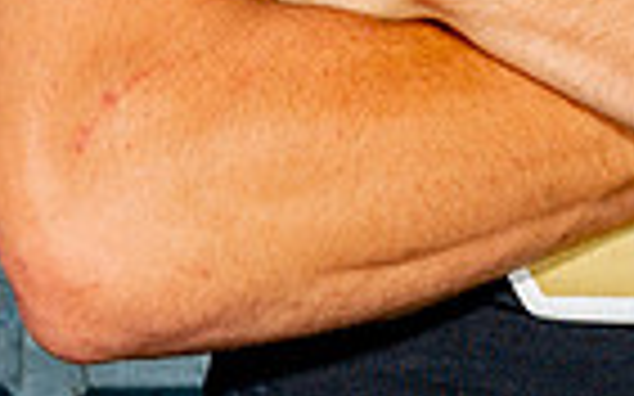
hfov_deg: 7.5
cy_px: -482
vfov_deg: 4.6
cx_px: 651
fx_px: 4802
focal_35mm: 278
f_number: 8
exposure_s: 1/125
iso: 100
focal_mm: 48
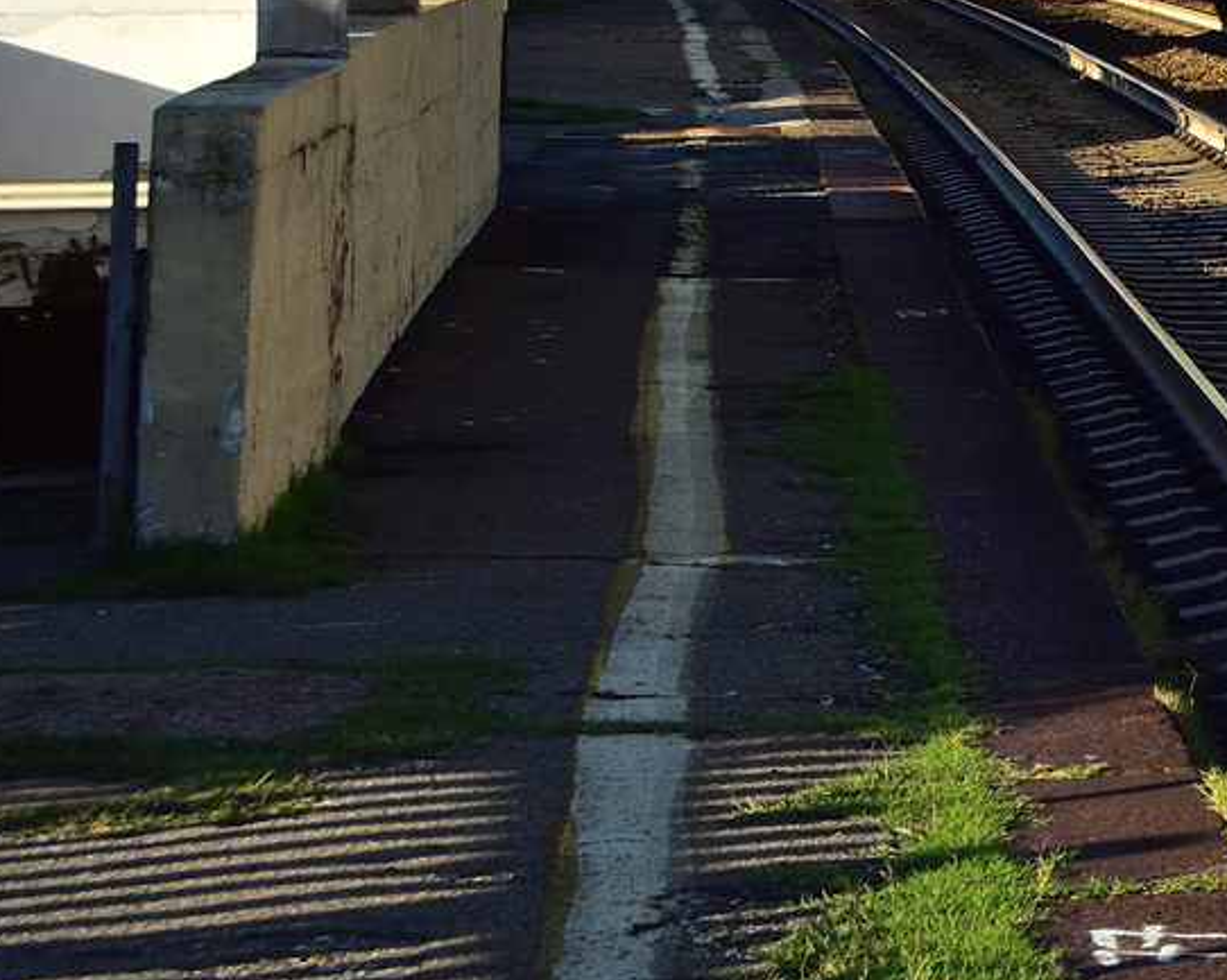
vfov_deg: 8.7
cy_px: -373
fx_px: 6339
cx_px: 2121
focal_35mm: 175
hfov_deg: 10.5
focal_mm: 35
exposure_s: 1/640
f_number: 7.1
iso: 250
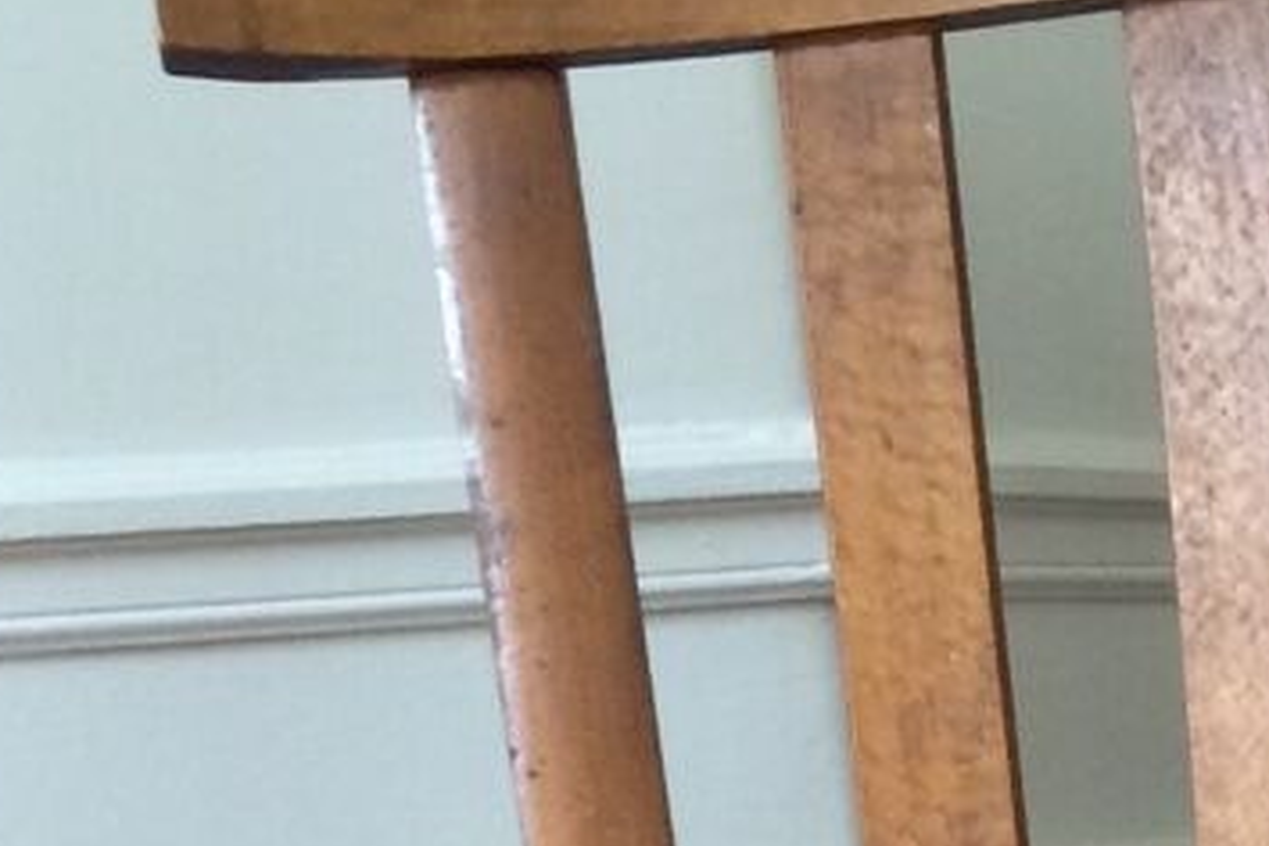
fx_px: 4899
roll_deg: +5.6
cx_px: 1165
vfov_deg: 8.7
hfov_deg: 14.6
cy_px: 2194
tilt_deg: -16.2
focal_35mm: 139
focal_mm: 4.15
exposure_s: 1/33
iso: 200
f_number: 2.2
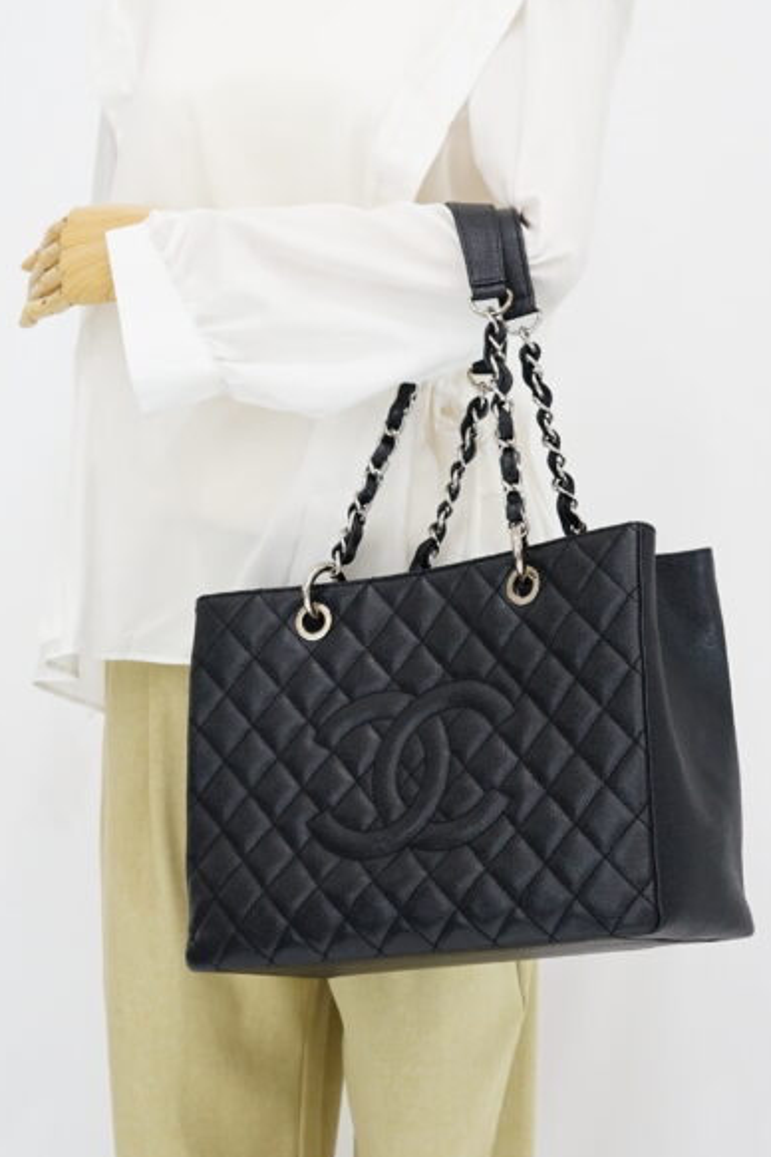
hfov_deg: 15.5
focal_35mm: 88
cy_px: 487
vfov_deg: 23.1
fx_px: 2827
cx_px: 351
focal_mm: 50
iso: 640
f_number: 6.3
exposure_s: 1/8
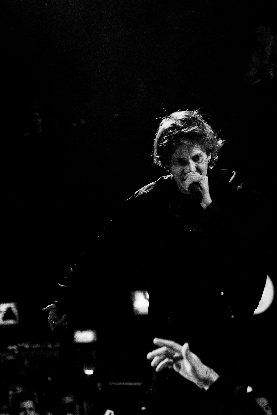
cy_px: 208
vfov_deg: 30.5
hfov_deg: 20.6
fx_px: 762
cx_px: 138
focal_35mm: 66
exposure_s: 1/400
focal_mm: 66
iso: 2000
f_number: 3.5
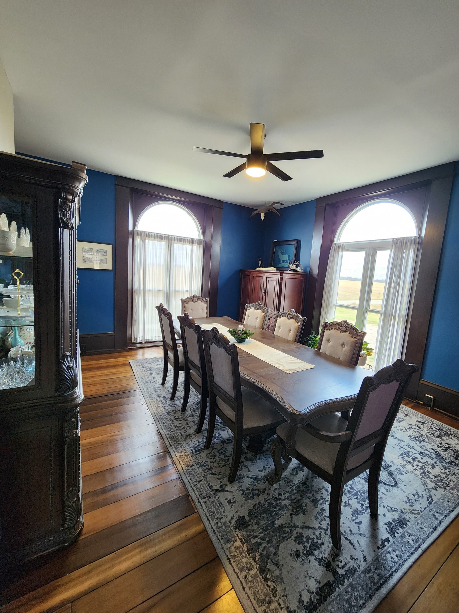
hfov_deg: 89.9
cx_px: 230
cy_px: 306
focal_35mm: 13
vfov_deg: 106.2
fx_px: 230
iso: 320
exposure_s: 1/60
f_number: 2.2
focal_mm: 2.2
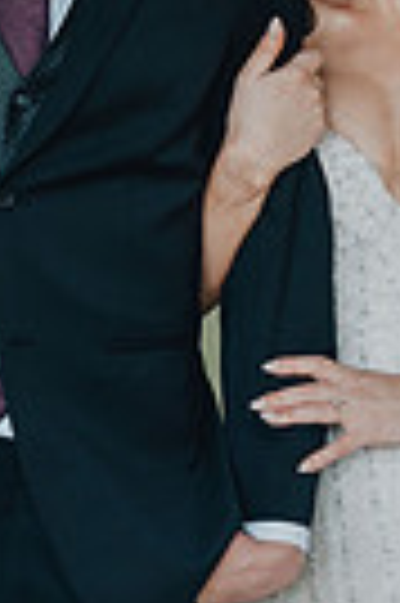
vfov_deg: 12.1
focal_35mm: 168
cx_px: 283
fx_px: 2807
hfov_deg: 8.1
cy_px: 0
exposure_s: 1/160
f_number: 4
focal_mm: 50
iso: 400
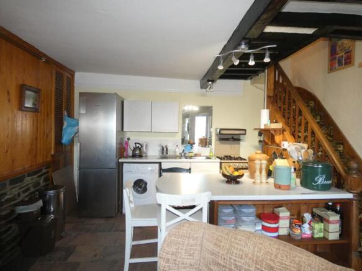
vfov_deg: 66.0
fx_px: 209
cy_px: 136
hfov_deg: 81.8
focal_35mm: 20
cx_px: 181
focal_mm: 3.6
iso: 500
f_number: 2.8
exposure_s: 1/60
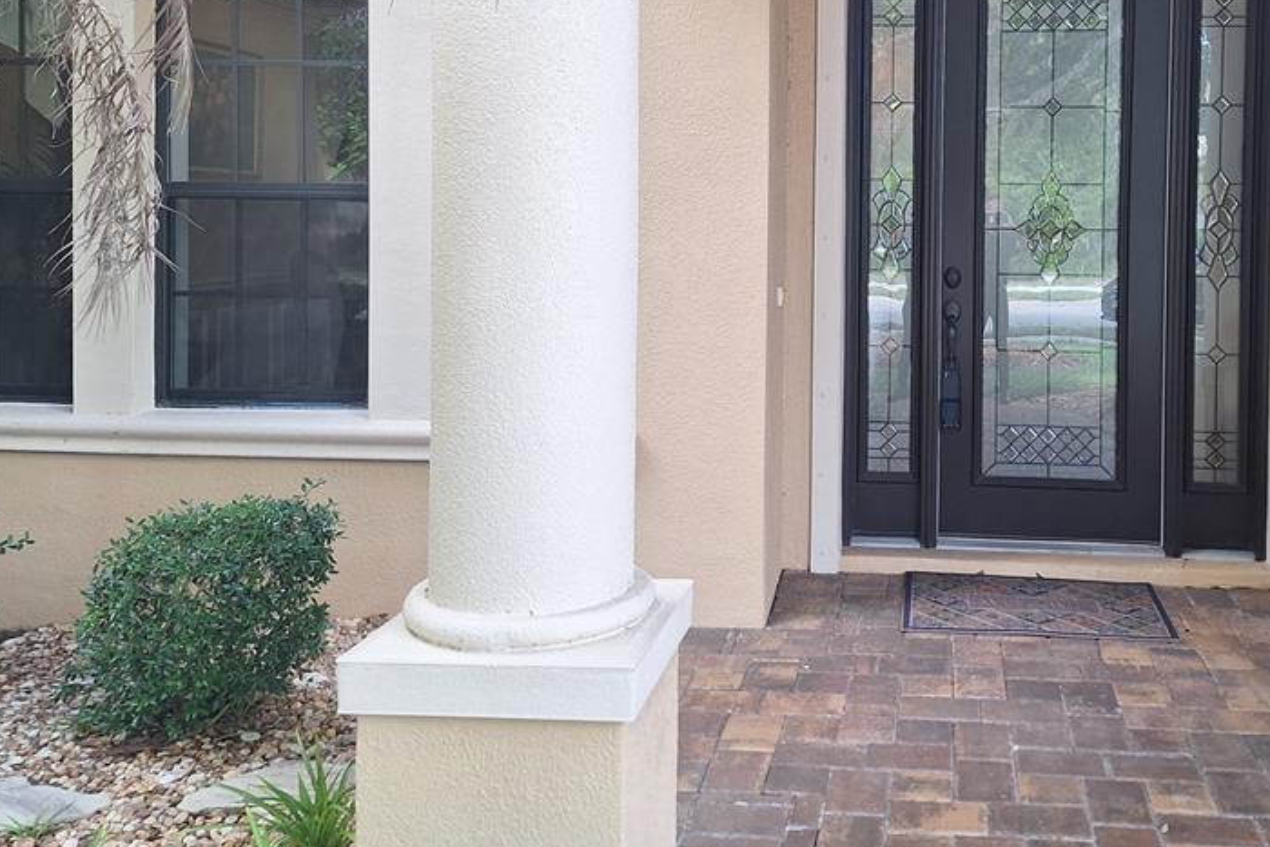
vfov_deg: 37.0
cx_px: 862
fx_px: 1235
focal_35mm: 35
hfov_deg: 53.2
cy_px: 221
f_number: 1.8
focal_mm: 5.54
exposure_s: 1/120
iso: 64
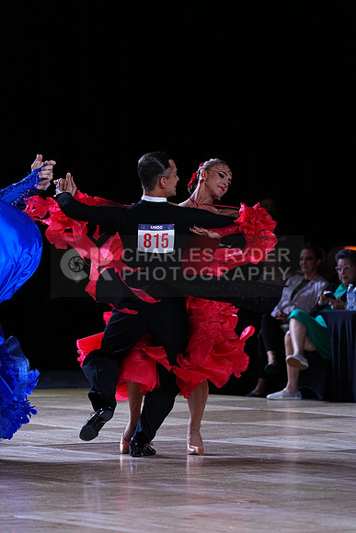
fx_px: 2475
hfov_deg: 8.2
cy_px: 266
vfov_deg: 12.3
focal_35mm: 167
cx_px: 178
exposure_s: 1/500
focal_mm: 167
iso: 1250
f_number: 4
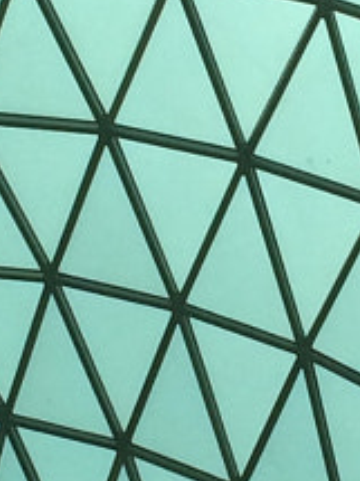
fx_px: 2998
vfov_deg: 9.2
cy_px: 130
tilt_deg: +41.7
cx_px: 342
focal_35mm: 216
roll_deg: -1.4
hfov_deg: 6.9
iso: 32
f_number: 2.2
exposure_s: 1/954
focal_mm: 4.15
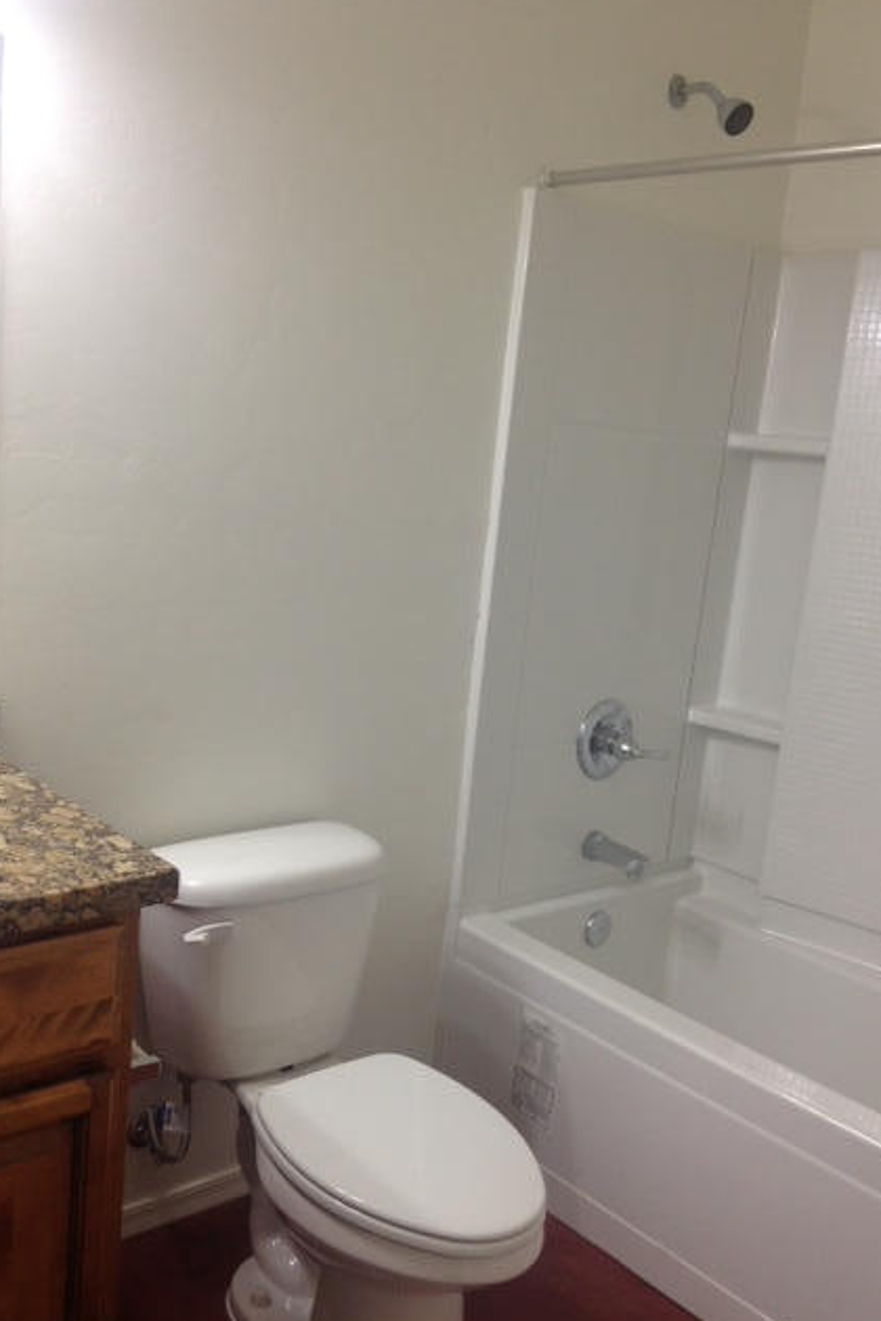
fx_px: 1358
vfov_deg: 51.9
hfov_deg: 35.9
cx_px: 426
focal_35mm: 37
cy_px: 660
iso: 64
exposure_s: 1/30
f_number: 2.4
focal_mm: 4.28
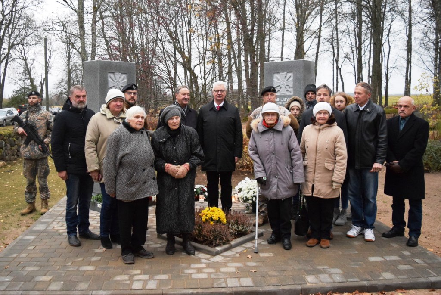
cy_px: 148
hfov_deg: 61.9
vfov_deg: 43.7
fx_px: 368
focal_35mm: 30
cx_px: 220
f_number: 3.5
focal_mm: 20
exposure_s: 1/160
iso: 3200
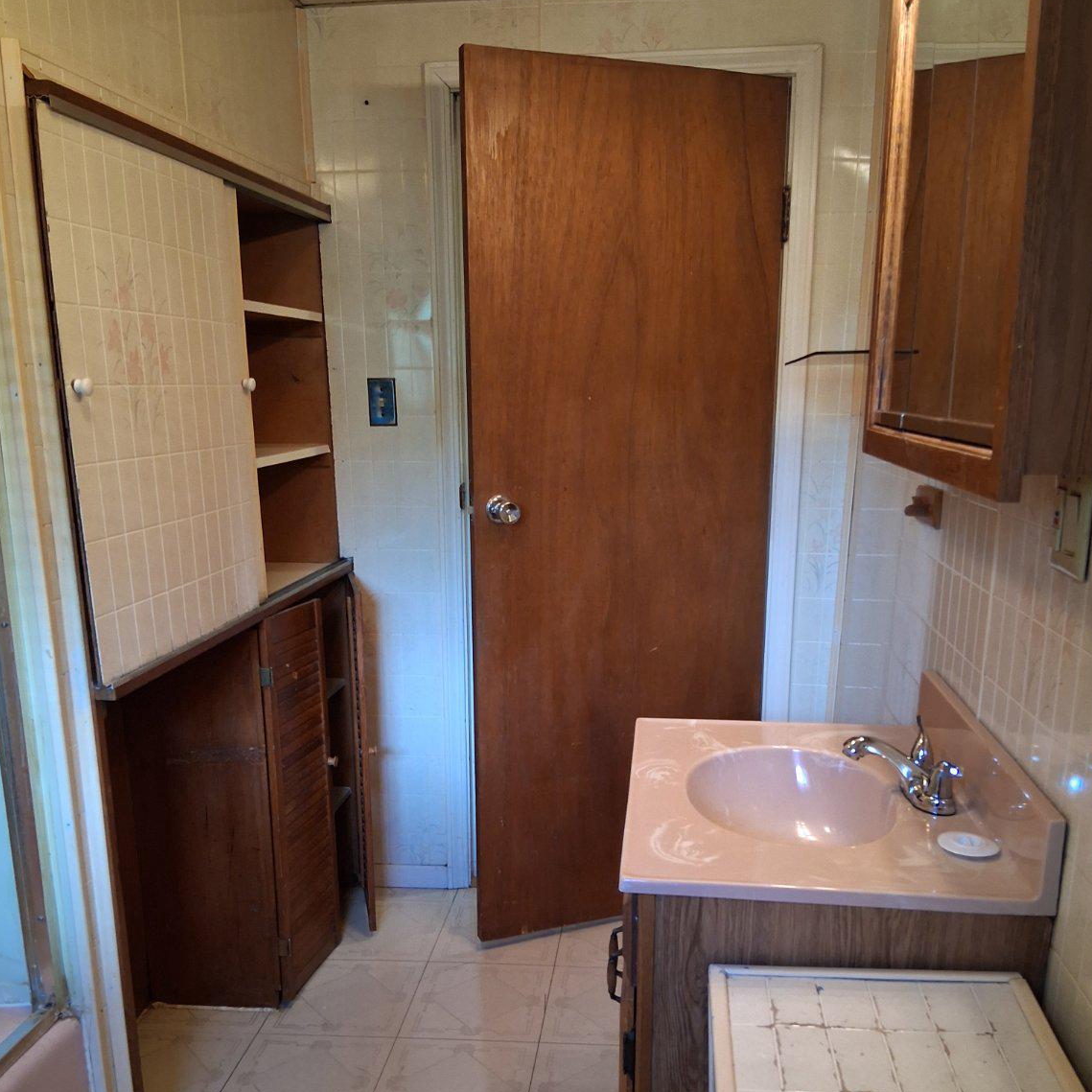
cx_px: 548
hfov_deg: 52.5
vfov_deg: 52.2
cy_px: 651
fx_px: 1106
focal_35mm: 31
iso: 500
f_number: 1.8
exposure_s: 1/50
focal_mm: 3.98
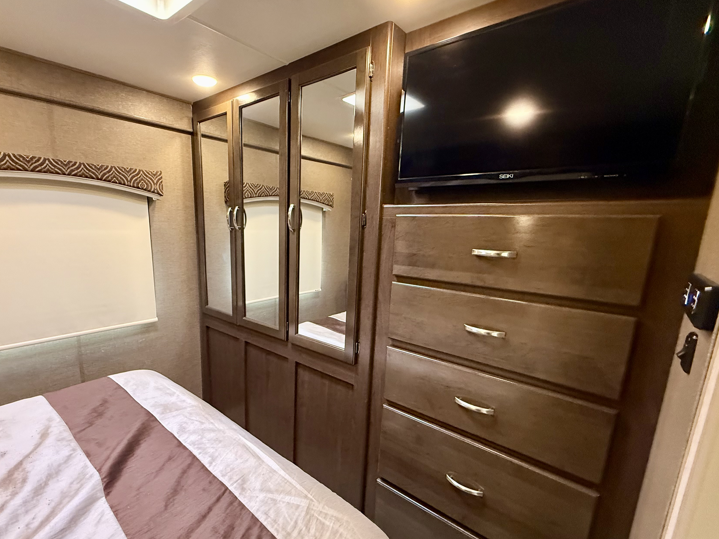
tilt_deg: -10.1
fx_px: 353
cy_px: 293
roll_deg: -1.5
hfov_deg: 90.5
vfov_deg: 74.6
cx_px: 313
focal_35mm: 17
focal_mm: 2.22
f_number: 2.2
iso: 640
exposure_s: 1/60
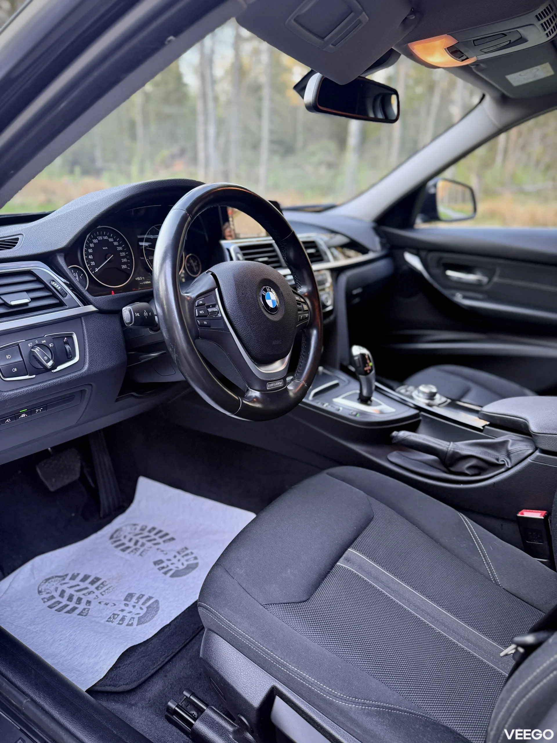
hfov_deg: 56.8
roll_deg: +0.0
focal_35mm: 24
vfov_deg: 71.6
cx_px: 278
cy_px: 372
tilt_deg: -21.1
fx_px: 515
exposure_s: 1/69
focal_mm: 6.76
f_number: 1.78
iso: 200
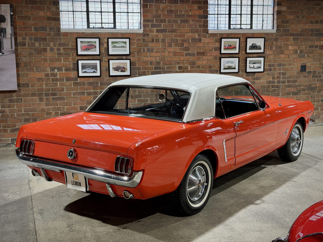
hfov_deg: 39.7
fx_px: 448
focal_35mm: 48
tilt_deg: -9.0
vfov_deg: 30.3
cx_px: 162
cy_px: 121
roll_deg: +0.5
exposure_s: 1/33
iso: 250
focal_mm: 6.76
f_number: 1.78
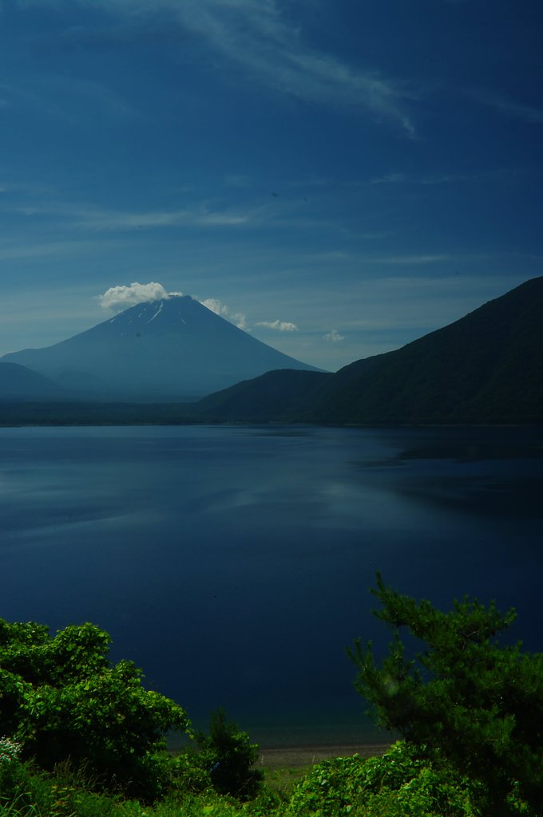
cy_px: 408
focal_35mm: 36
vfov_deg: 53.2
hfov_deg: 36.8
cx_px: 272
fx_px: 817
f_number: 22
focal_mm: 24
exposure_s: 1/20
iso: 200
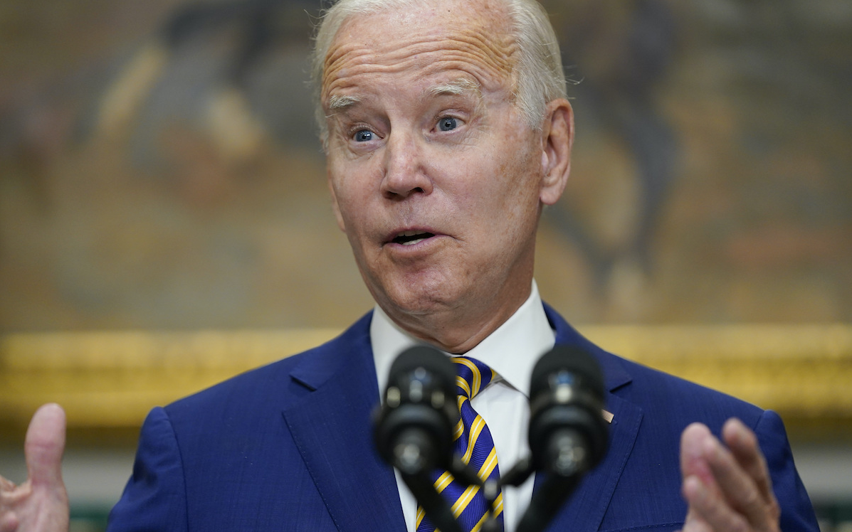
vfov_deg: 6.9
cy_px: 252
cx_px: 426
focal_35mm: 191
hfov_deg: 11.0
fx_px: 4435
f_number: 2.8
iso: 2000
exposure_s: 1/250
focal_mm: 187
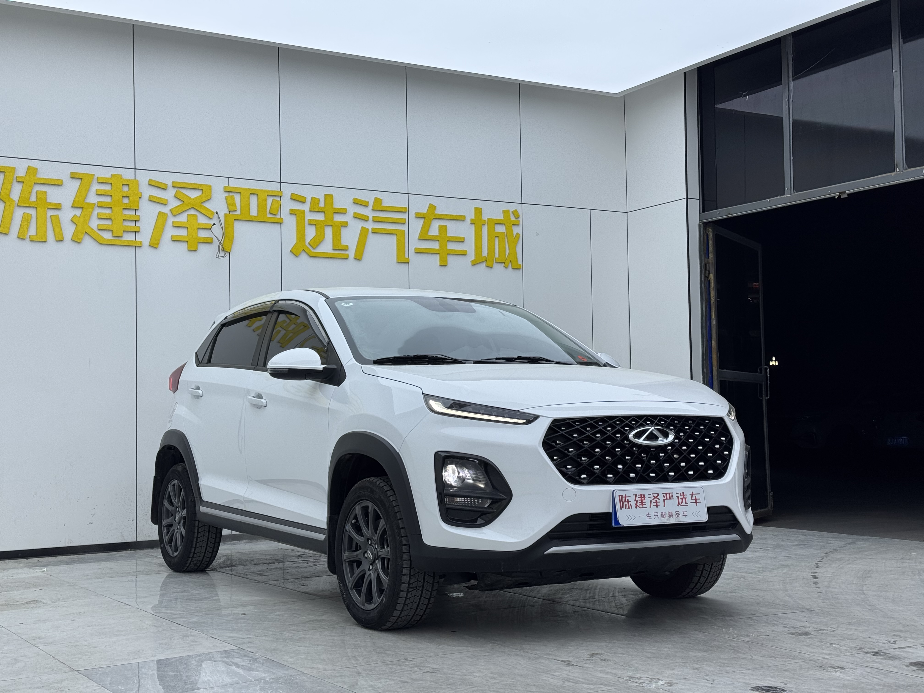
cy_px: 346
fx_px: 1281
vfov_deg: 30.3
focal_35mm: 48
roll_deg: +1.9
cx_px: 462
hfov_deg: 39.7
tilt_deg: +3.8
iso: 64
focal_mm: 6.76
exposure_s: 1/609
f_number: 1.78
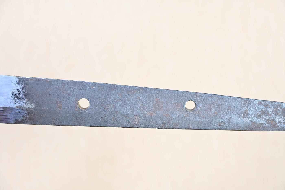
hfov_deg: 28.1
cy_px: 95
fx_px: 570
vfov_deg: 18.9
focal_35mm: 72
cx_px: 142
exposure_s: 1/2
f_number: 4.8
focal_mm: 48
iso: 100
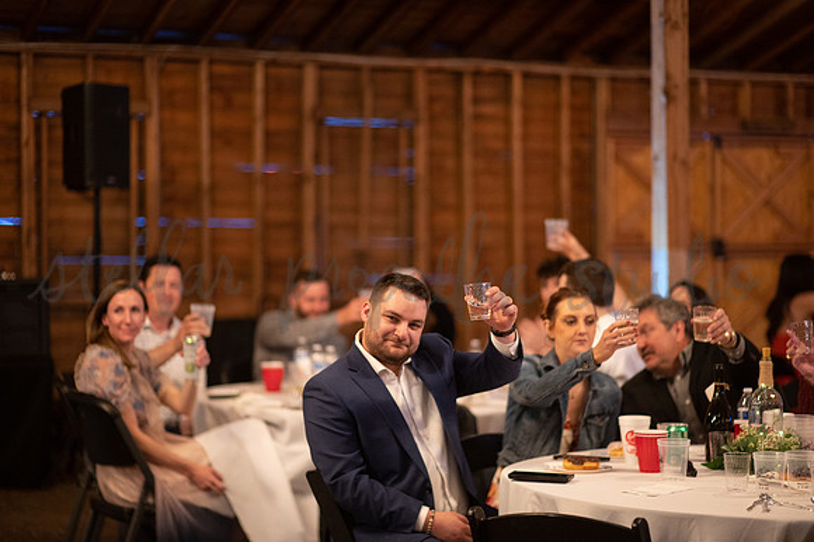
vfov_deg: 16.1
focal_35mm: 85
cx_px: 407
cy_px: 271
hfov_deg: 23.9
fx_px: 1921
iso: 2500
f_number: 1.4
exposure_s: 1/200
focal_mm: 85
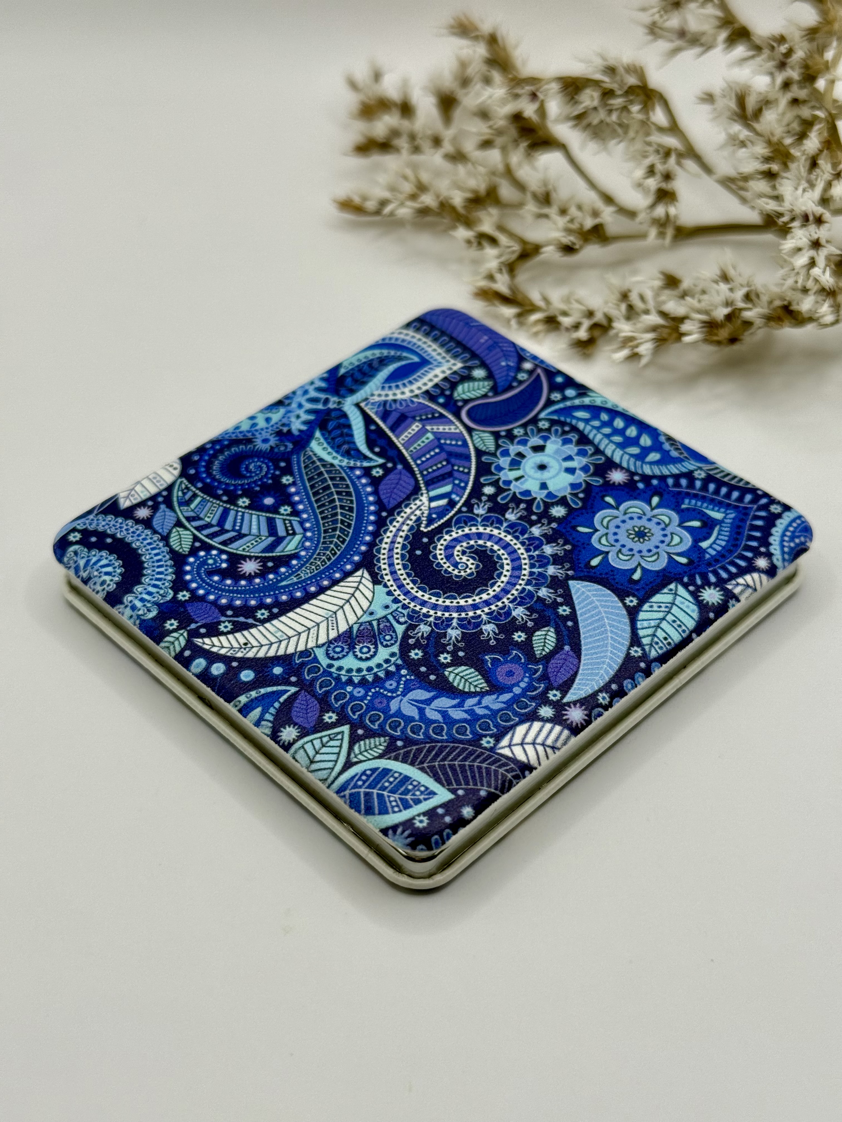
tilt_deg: -45.9
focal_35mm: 48
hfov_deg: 30.3
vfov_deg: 39.7
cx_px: 421
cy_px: 561
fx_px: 1557
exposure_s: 1/1795
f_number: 1.78
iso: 80
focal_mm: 6.76
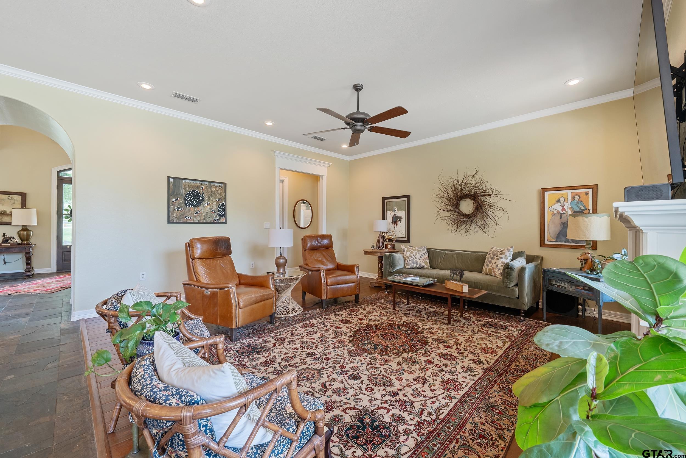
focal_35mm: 14
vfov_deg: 81.2
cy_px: 229
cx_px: 343
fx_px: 267
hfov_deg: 104.3
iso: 800
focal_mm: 14
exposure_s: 1/8
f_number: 8
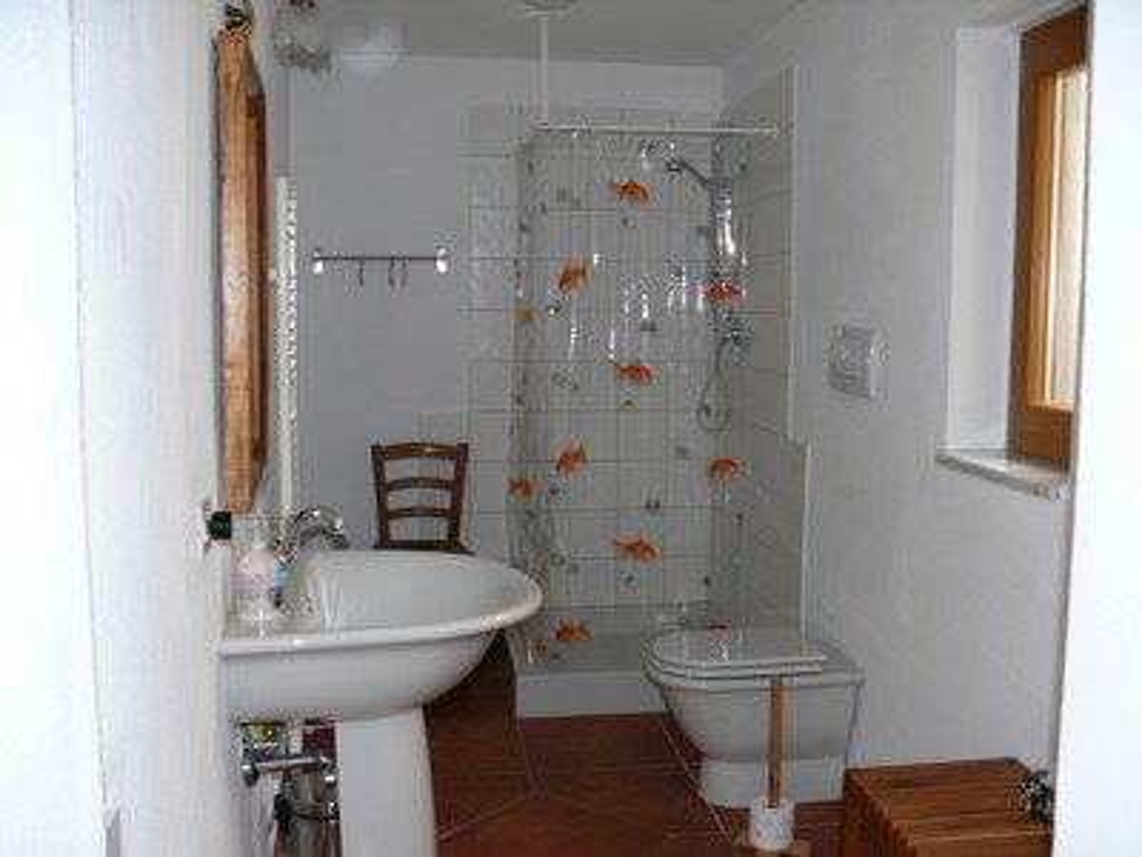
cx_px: 571
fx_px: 1155
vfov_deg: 40.7
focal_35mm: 35
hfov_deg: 52.6
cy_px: 428
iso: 100
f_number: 2.8
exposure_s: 1/30
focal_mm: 7.4
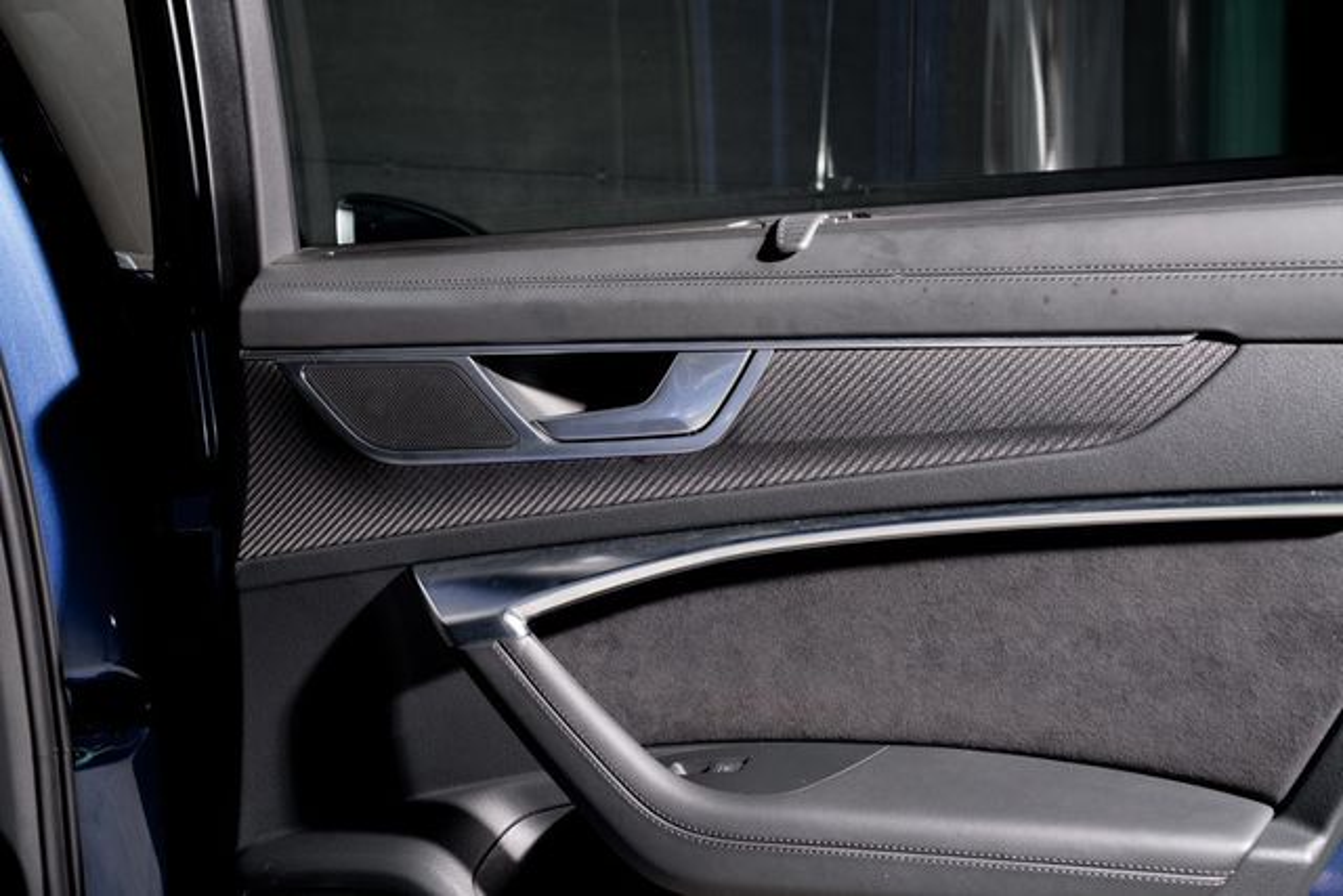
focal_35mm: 43
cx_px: 672
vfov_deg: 31.2
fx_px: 1604
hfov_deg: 45.4
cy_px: 448
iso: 250
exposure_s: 1/160
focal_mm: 43
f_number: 8
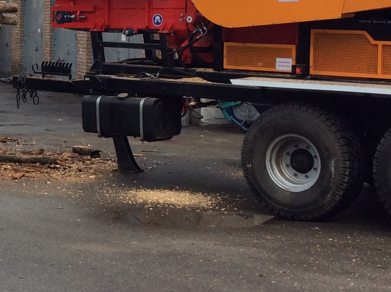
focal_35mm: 90
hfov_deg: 20.8
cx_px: -29
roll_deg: -1.6
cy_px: 76
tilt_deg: -6.0
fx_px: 1015
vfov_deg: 16.3
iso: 32
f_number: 2.4
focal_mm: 3.3
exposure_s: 1/763
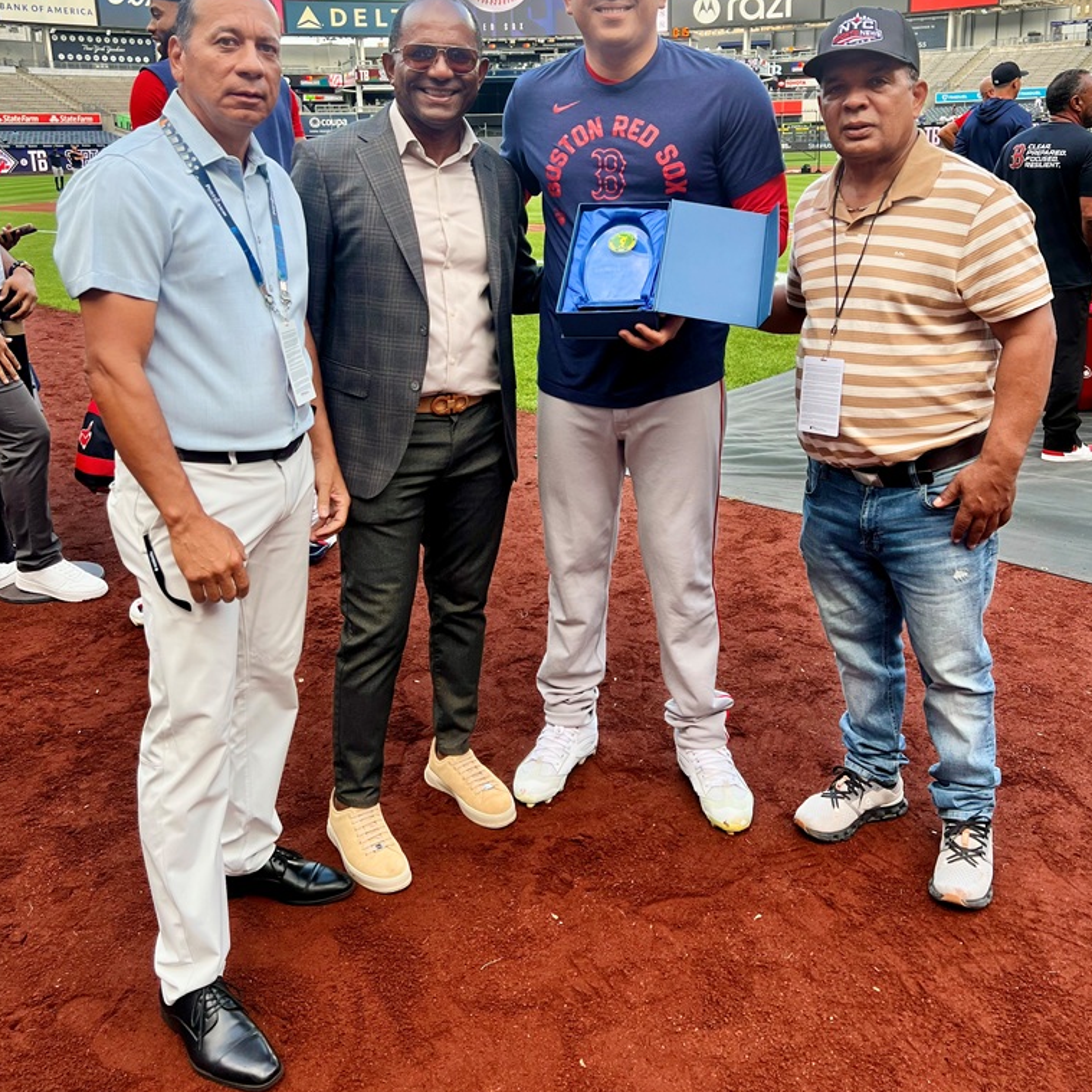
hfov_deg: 52.5
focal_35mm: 31
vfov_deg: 51.9
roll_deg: +1.7
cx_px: 545
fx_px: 1106
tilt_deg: -13.0
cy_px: 396
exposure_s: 1/365
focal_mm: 5.7
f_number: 1.5
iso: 50
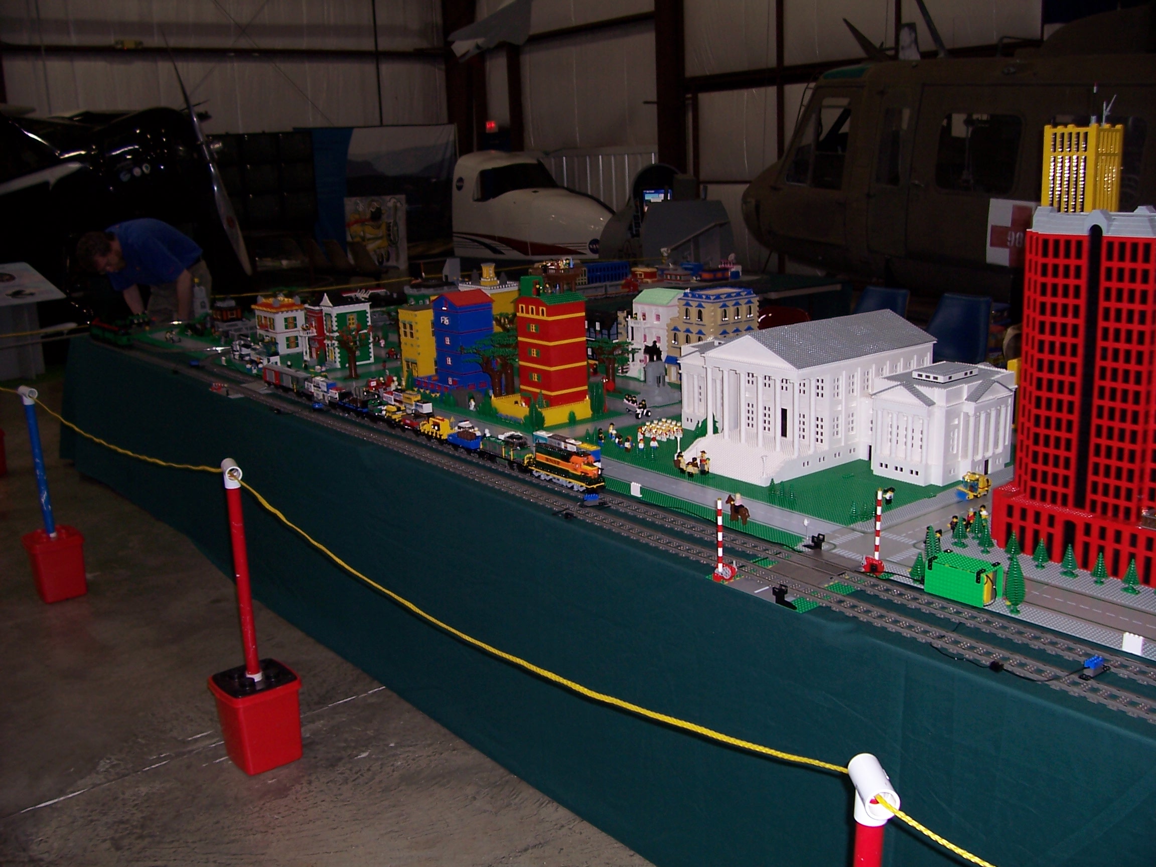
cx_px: 578
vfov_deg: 41.8
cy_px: 434
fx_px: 1135
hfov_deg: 54.0
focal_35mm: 34
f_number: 2.7
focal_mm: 5.6
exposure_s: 1/60
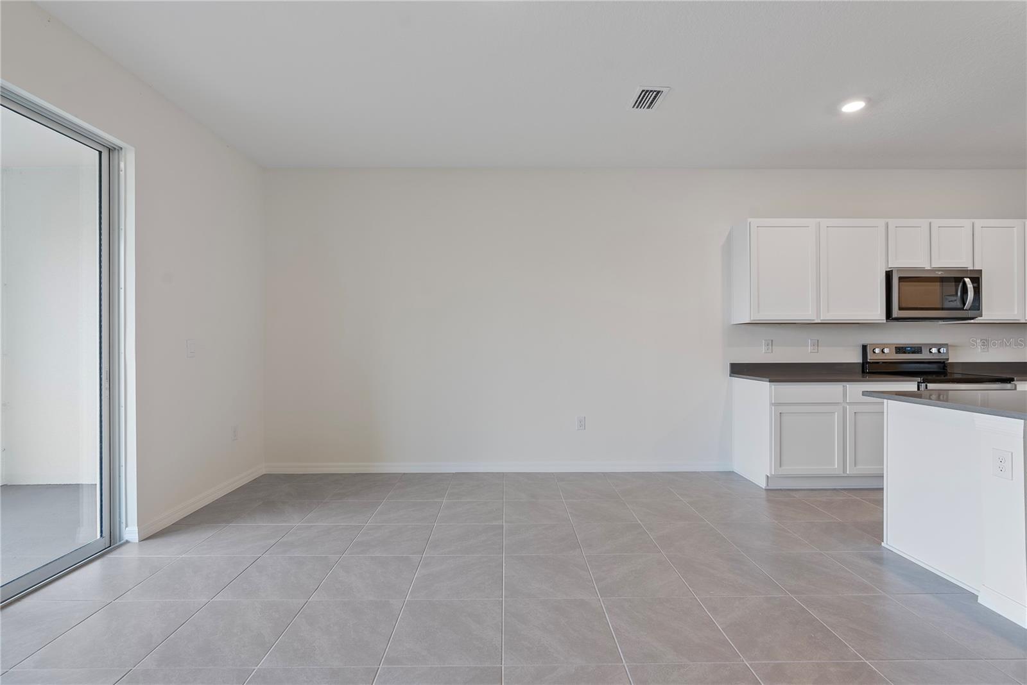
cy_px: 342
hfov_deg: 96.7
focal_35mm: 16
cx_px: 514
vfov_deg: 73.8
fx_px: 457
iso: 250
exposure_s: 1/4
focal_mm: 16
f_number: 8
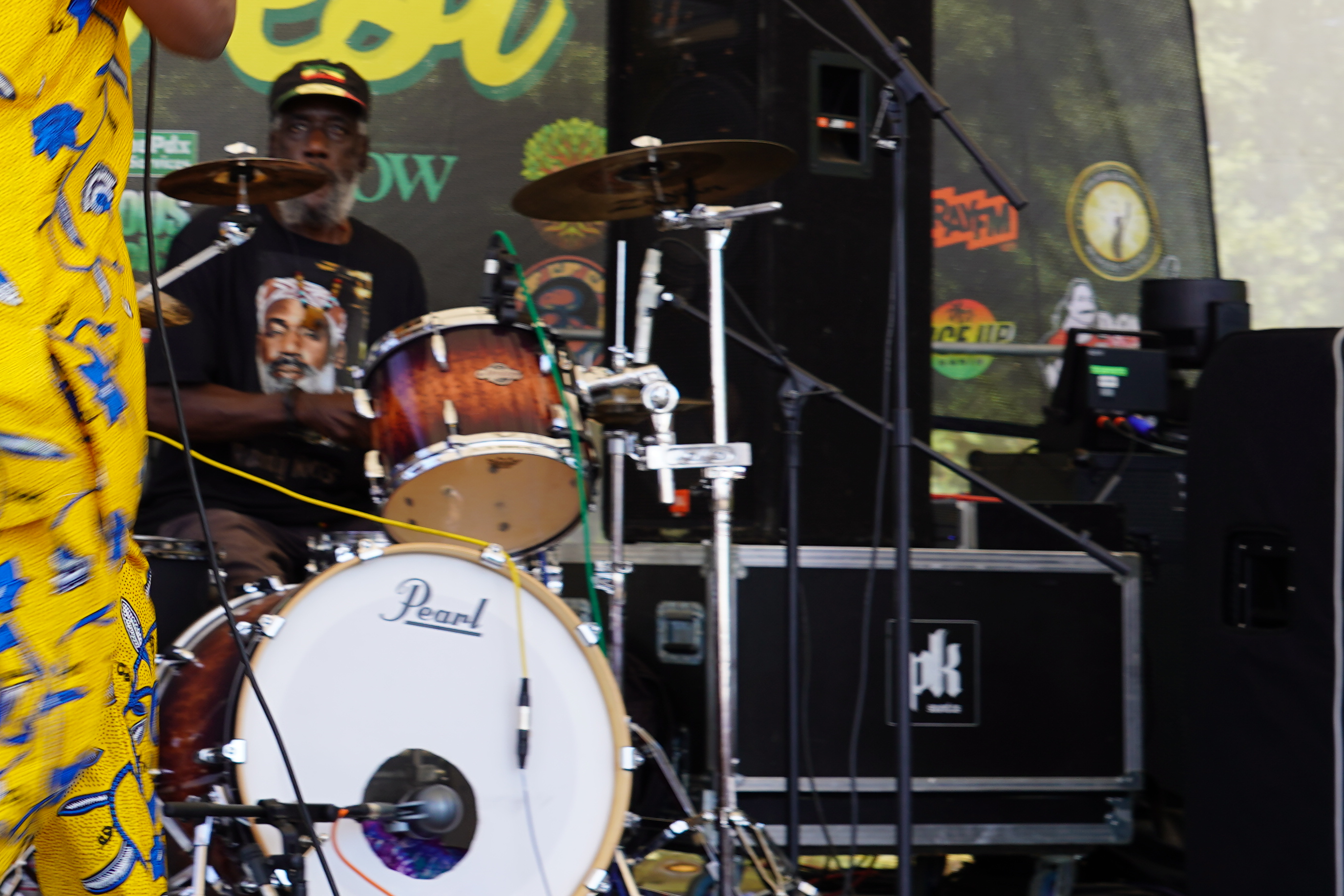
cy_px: 167
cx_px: 16
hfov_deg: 18.3
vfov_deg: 12.5
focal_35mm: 109
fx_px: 4069
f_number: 6.3
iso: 100
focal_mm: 50
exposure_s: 1/100
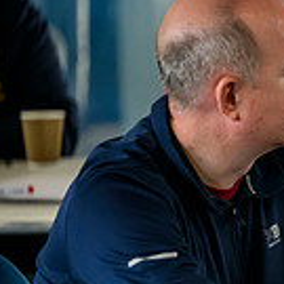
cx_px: 606
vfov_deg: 3.5
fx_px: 4585
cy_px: 153
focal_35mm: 494
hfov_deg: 3.5
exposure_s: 1/800
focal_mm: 135
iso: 2500
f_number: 2.8
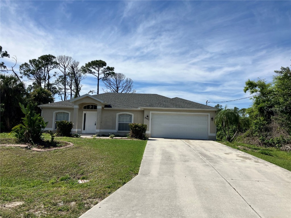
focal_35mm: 28
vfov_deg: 49.7
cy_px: 109
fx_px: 235
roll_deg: -1.6
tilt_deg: +6.6
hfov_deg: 63.4
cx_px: 146
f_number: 1.8
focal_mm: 3.99
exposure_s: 1/3247
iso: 32
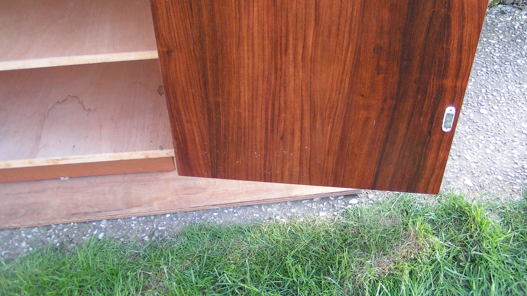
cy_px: 121
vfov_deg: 26.5
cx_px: 263
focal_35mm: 45
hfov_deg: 45.5
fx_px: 629
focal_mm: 6.3
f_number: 2.8
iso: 80
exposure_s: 1/50
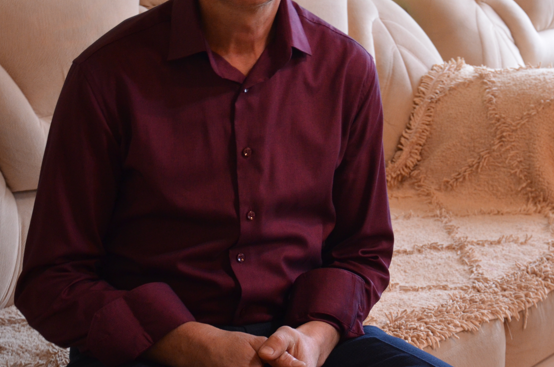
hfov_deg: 20.8
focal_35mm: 98
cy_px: 59
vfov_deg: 13.8
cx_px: 358
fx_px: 1505
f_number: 4.5
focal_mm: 38
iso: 900
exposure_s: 1/30
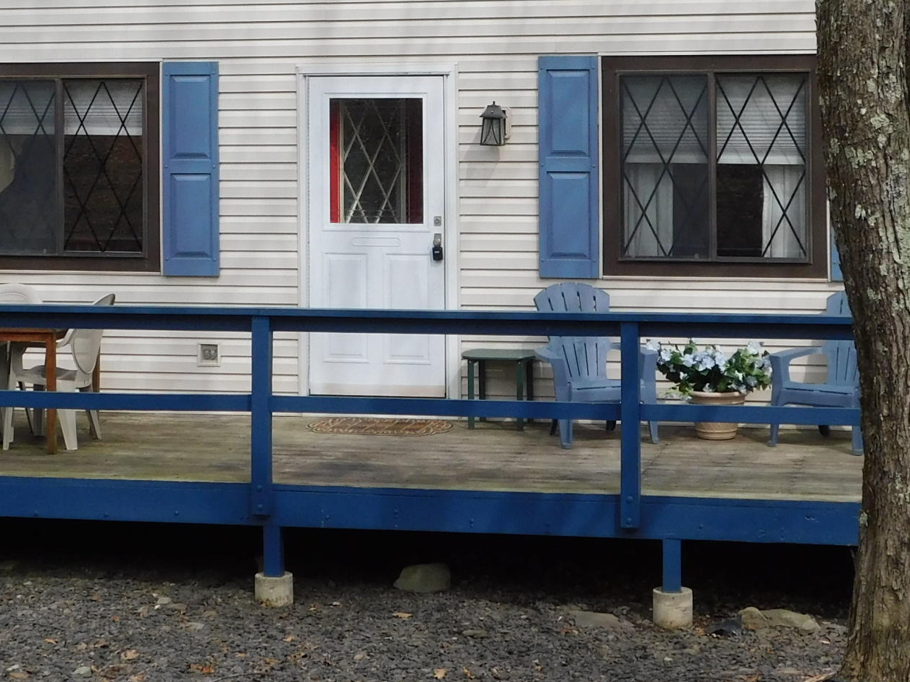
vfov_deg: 16.9
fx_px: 2261
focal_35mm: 86
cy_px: 63
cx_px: 448
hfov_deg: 22.8
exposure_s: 1/640
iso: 125
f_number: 3.5
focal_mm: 6.3
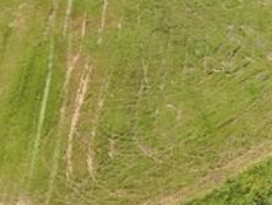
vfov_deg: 11.5
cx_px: 131
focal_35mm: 124
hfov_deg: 15.9
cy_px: -96
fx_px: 976
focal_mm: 8.67
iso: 400
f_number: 1.8
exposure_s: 1/6000
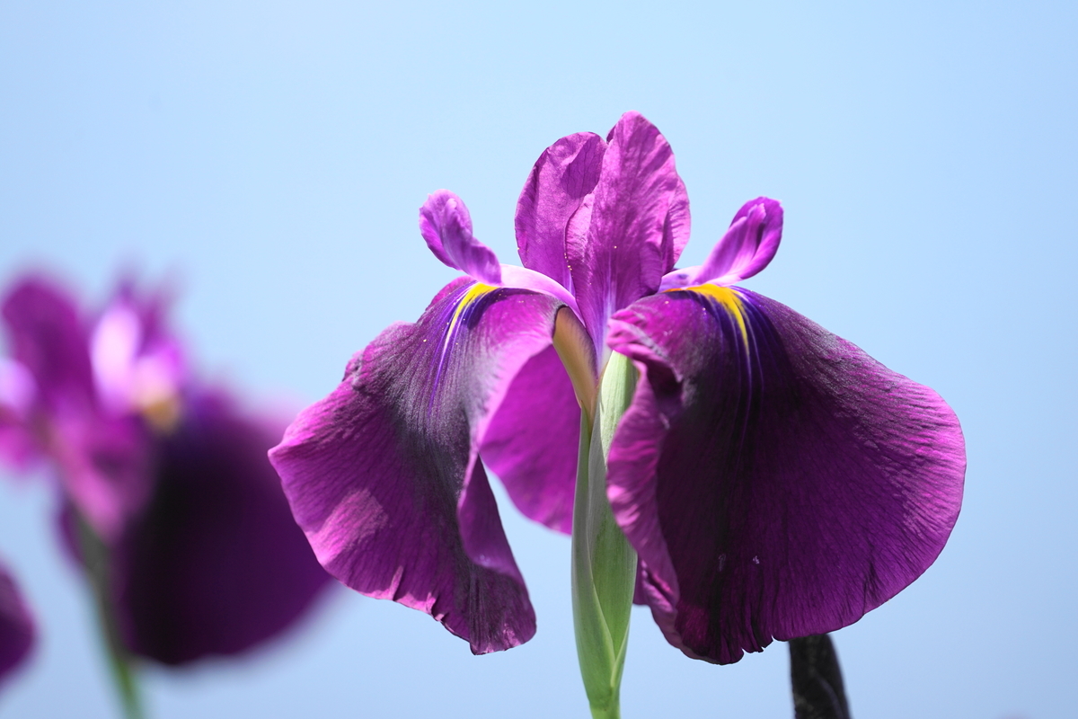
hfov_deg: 6.9
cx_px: 539
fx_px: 8983
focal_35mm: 300
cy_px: 360
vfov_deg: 4.6
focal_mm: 300
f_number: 5.6
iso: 160
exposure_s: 1/320
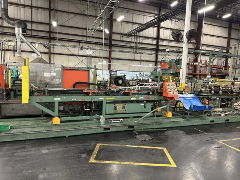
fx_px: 166
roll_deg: -3.3
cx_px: 120
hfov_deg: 71.6
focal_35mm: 24
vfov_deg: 56.8
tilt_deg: -6.0
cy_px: 90
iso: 500
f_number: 1.78
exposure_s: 1/60
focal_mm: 6.86
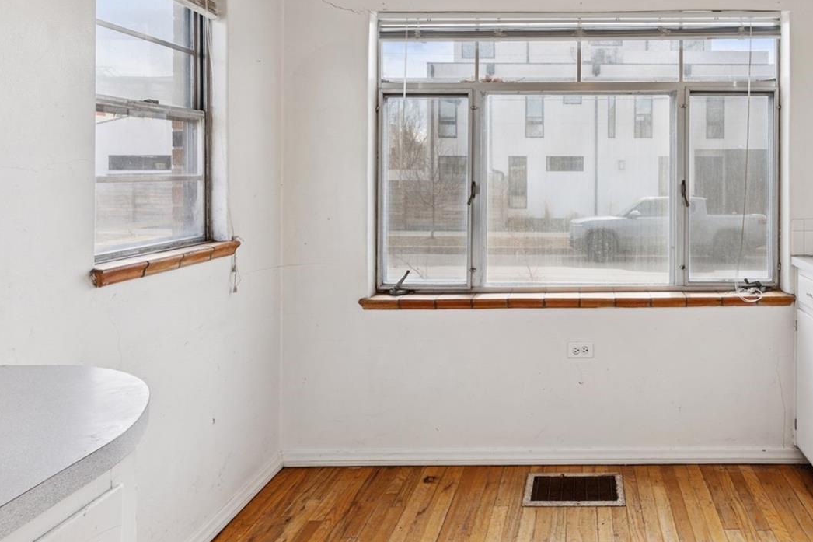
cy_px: 187
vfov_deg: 48.8
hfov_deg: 66.2
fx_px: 587
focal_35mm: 26
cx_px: 582
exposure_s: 1/100
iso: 400
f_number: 9
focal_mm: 17
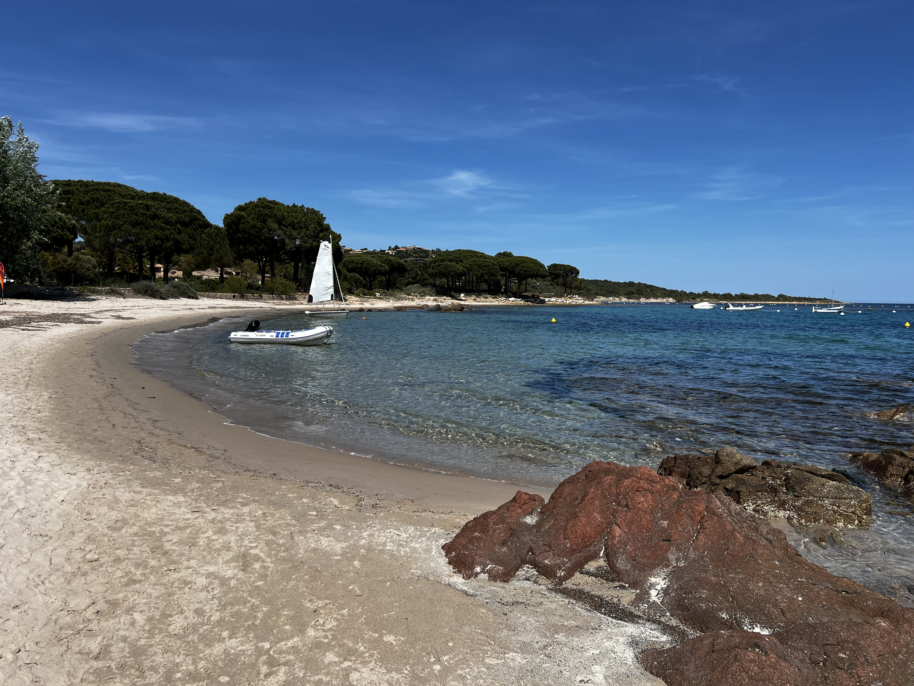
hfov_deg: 67.3
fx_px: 687
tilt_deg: -3.6
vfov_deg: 53.1
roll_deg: -0.8
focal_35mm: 26
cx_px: 457
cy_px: 343
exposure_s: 1/6211
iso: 50
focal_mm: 5.7
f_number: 1.5
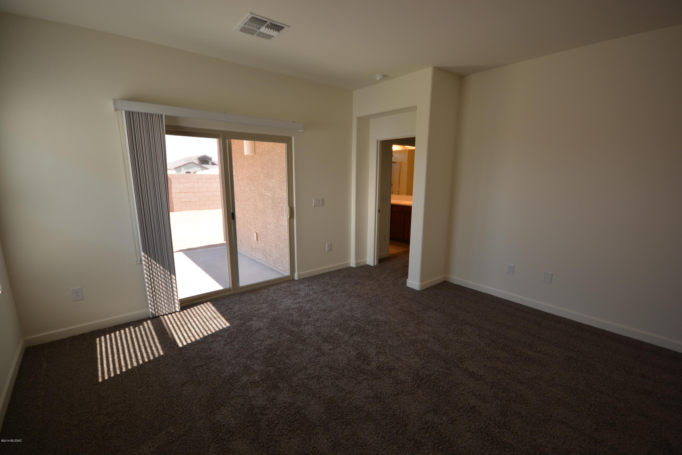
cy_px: 228
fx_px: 284
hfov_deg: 100.4
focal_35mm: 15
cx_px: 341
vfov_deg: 77.3
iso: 100
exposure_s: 1/80
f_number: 4.5
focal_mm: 10
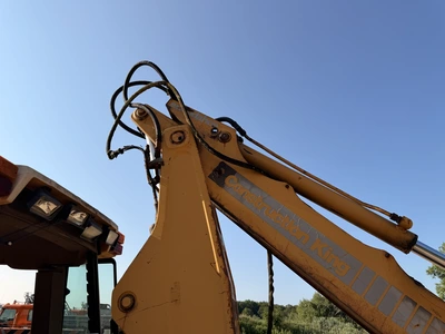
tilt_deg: +27.4
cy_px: 167
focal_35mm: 24
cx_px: 222
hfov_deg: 71.6
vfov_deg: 56.8
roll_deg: -2.8
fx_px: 309
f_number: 1.78
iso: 80
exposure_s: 1/3953
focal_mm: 6.76
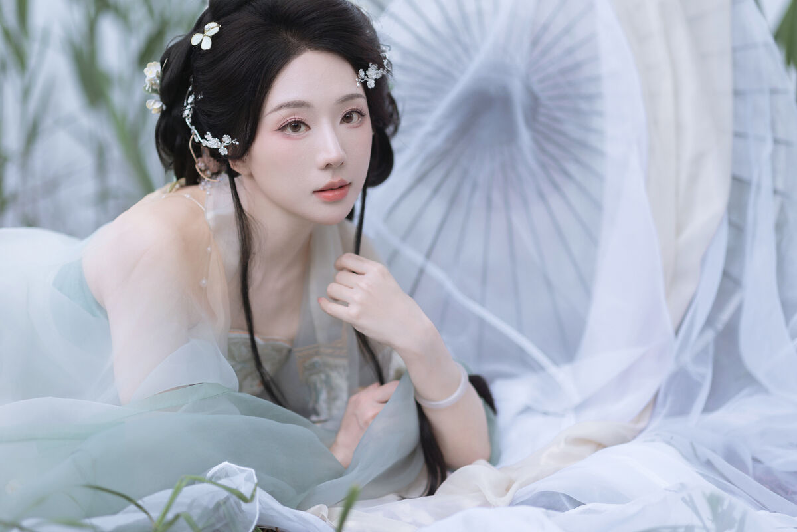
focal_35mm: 85
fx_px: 1882
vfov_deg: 16.1
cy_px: 266
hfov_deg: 23.9
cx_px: 398
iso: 200
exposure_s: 1/640
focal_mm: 85
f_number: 1.6
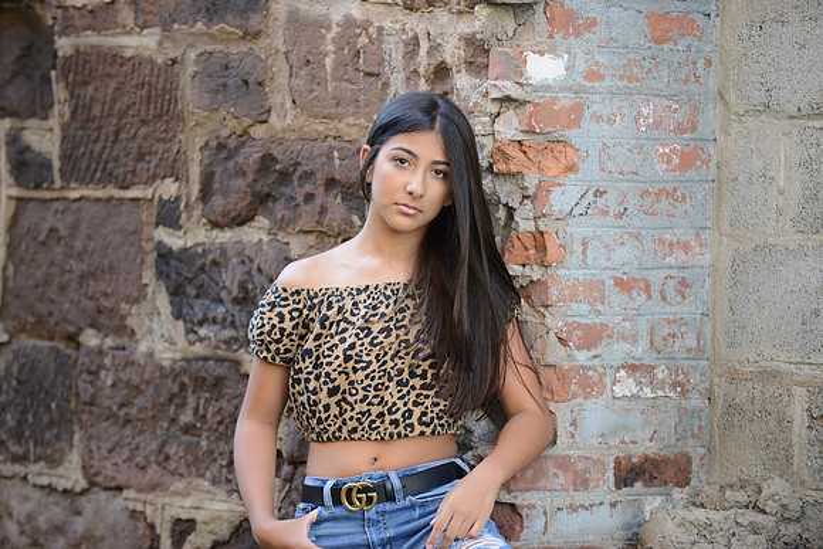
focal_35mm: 175
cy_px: 274
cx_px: 412
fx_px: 4001
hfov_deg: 11.7
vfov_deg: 7.9
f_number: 3.5
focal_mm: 175
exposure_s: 1/160
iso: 500
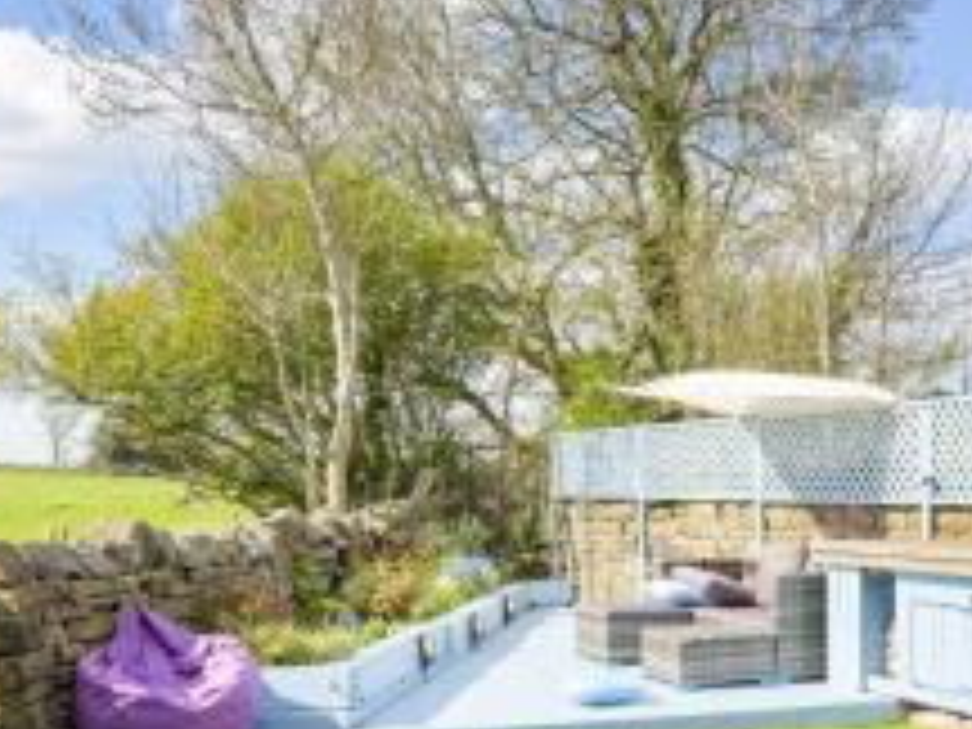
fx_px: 1320
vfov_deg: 30.4
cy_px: 533
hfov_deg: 39.8
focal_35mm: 47
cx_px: 668
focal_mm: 6.76
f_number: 1.8
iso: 64
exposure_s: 1/4000
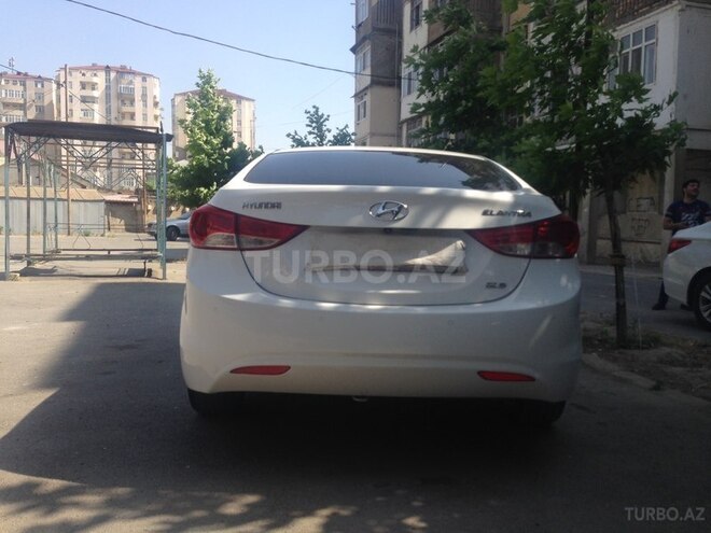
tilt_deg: -1.8
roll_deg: -1.0
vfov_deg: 42.9
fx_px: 678
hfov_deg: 55.4
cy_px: 266
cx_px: 356
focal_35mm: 33
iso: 50
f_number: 2.4
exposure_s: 1/1130
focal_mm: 4.12
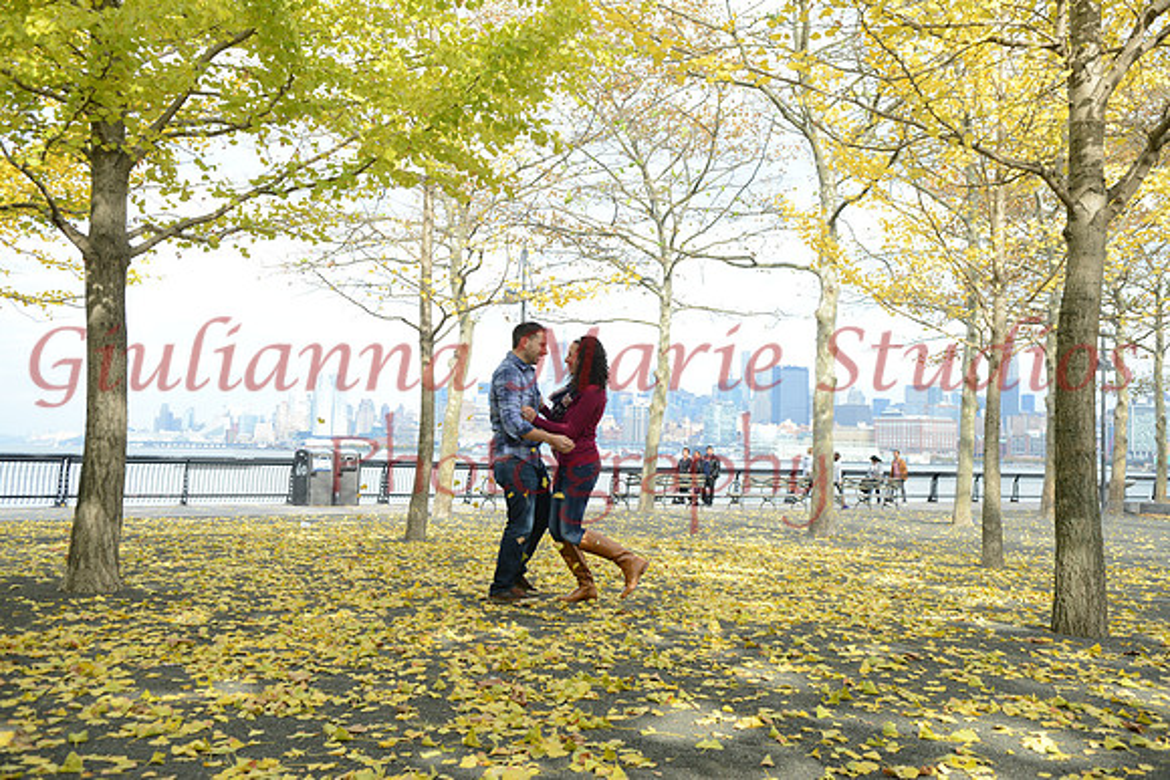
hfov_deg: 48.4
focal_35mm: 40
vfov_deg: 33.4
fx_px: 1300
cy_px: 390
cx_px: 585
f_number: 8
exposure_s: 1/250
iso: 400
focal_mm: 40
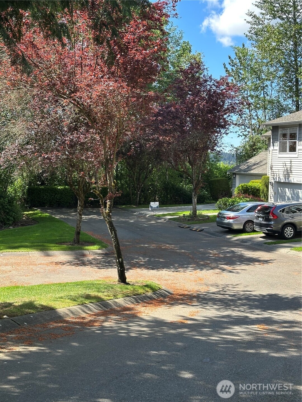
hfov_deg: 30.3
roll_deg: -2.4
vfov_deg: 39.7
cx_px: 151
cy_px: 201
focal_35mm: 48
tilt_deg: -4.5
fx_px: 558
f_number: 1.78
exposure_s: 1/729
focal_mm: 6.86
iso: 64
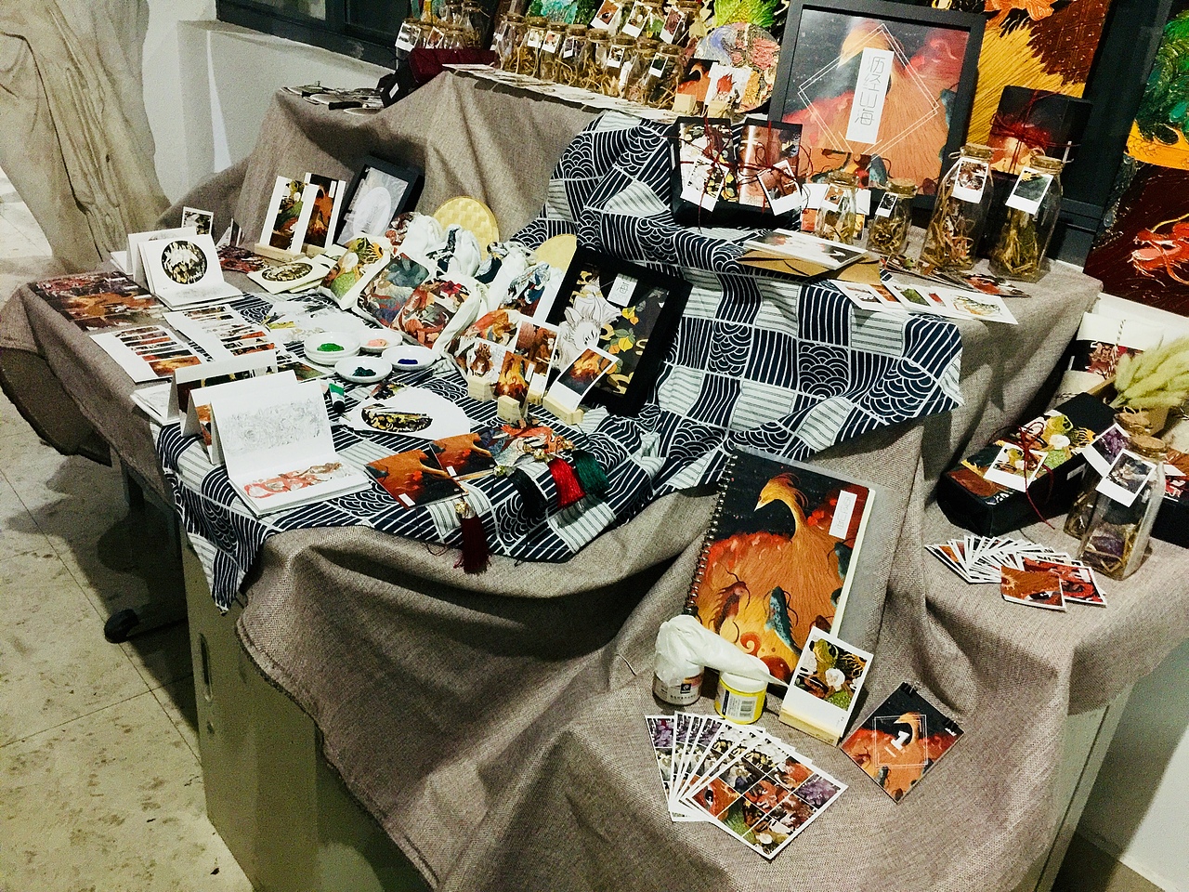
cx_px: 594
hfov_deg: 61.7
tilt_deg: -25.7
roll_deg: -7.0
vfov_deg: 48.2
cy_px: 446
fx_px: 996
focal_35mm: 29
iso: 125
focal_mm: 4.15
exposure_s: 1/4
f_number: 2.2
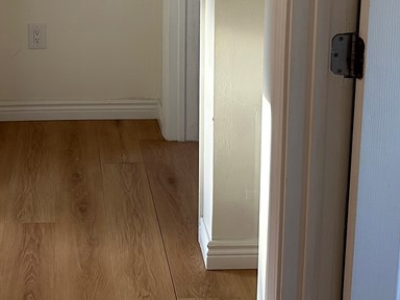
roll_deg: +0.3
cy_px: -18
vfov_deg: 21.9
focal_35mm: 64
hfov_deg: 29.3
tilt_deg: -11.4
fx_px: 740
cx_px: 60
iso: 160
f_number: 1.78
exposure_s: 1/120
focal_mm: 6.86
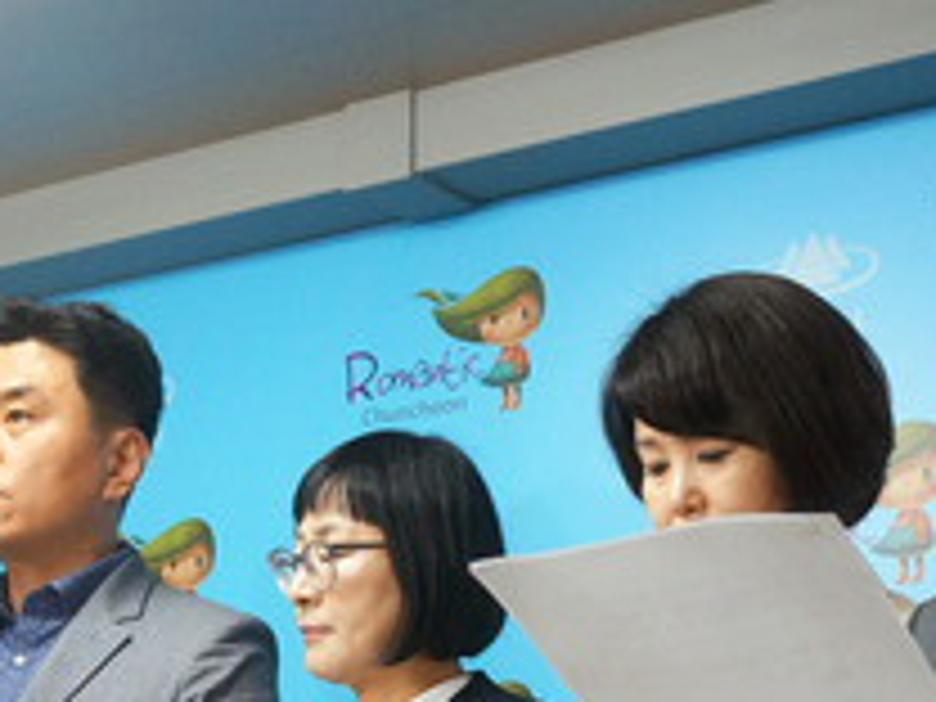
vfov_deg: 17.5
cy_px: 765
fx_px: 2198
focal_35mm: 81
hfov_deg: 24.0
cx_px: 342
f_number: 4
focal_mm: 21
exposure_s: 1/160
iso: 1000
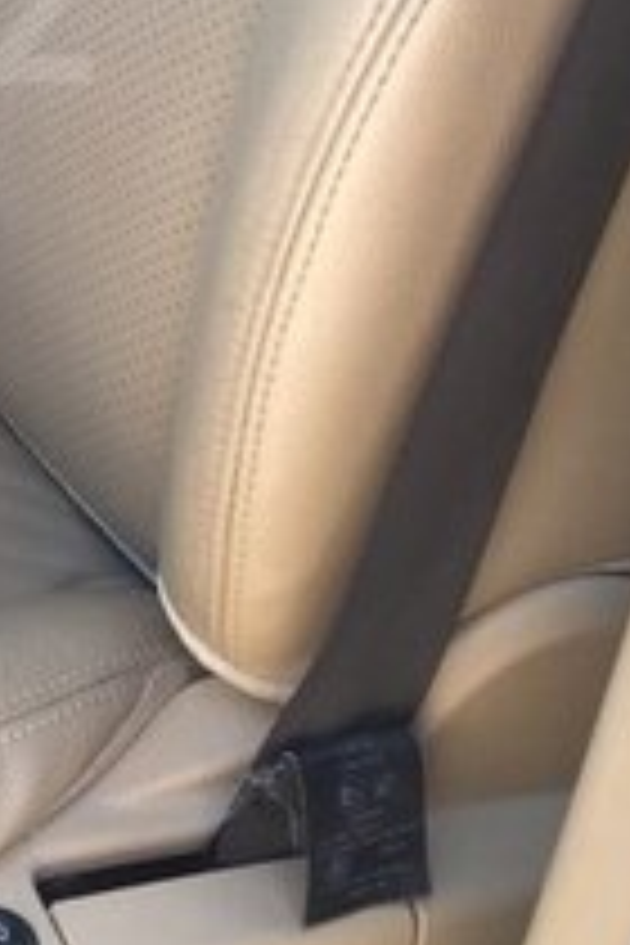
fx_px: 2494
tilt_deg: -27.9
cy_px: 16
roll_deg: +1.6
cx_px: -369
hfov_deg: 13.4
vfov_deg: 20.8
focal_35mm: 95
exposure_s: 1/111
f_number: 2.2
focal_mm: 4.15
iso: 32
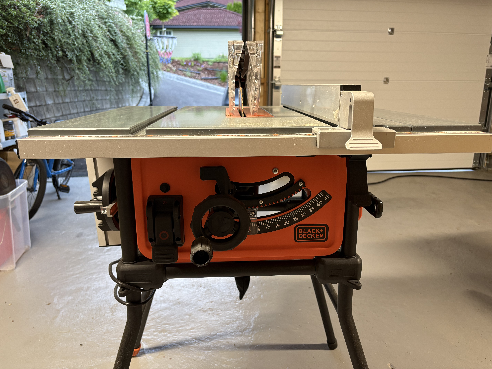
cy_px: 184
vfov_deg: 53.1
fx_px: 370
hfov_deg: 67.3
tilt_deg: -14.2
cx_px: 246
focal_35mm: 26
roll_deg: +0.1
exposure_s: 1/50
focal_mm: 5.96
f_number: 1.6
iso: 200
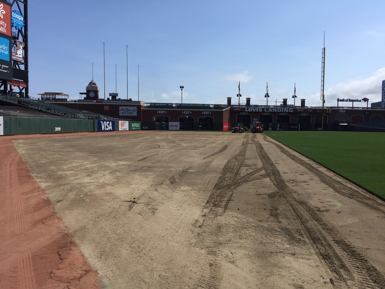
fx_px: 323
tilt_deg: -2.1
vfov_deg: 48.2
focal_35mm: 29
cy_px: 144
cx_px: 192
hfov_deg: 61.7
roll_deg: -2.0
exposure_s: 1/3300
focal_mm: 4.15
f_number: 2.2
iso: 32
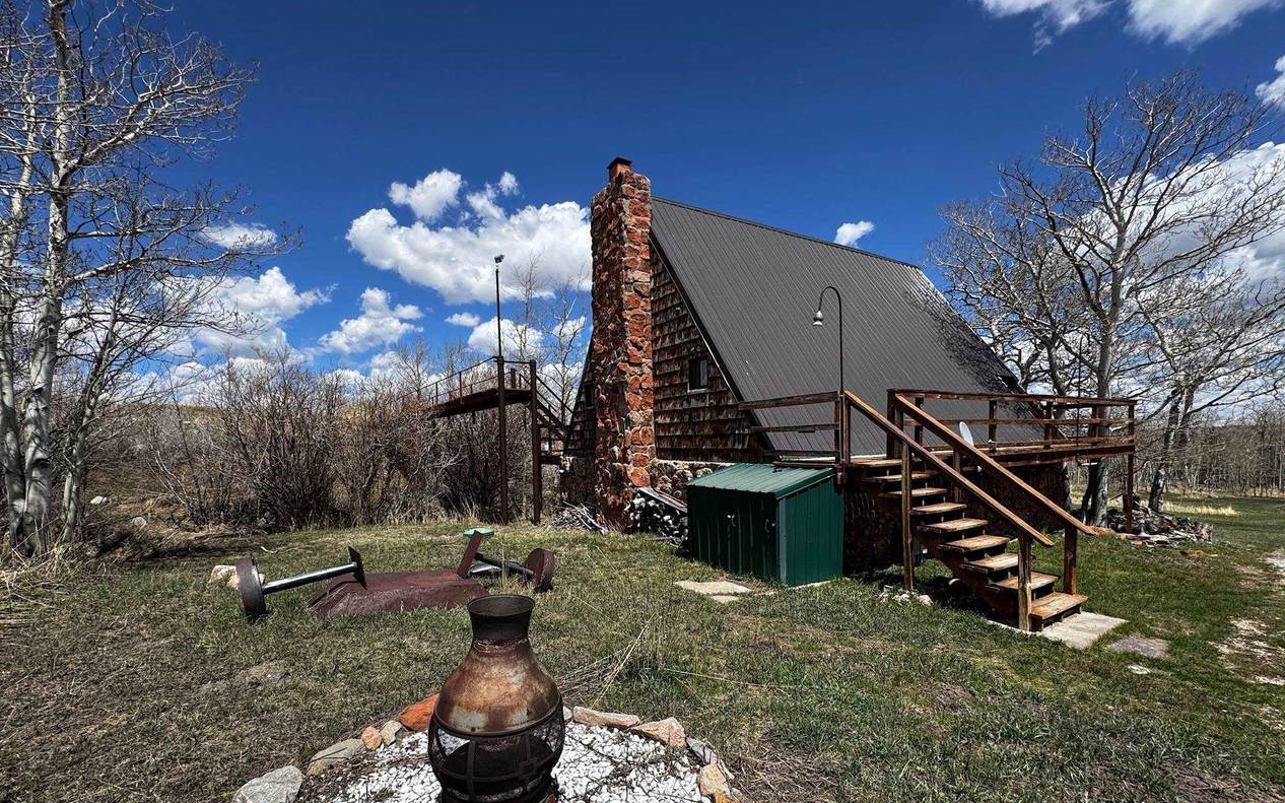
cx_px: 642
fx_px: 525
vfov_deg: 74.1
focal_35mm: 15
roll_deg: +0.7
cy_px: 476
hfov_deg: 101.5
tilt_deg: -3.3
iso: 50
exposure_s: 1/1789
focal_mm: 2.22
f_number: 2.2
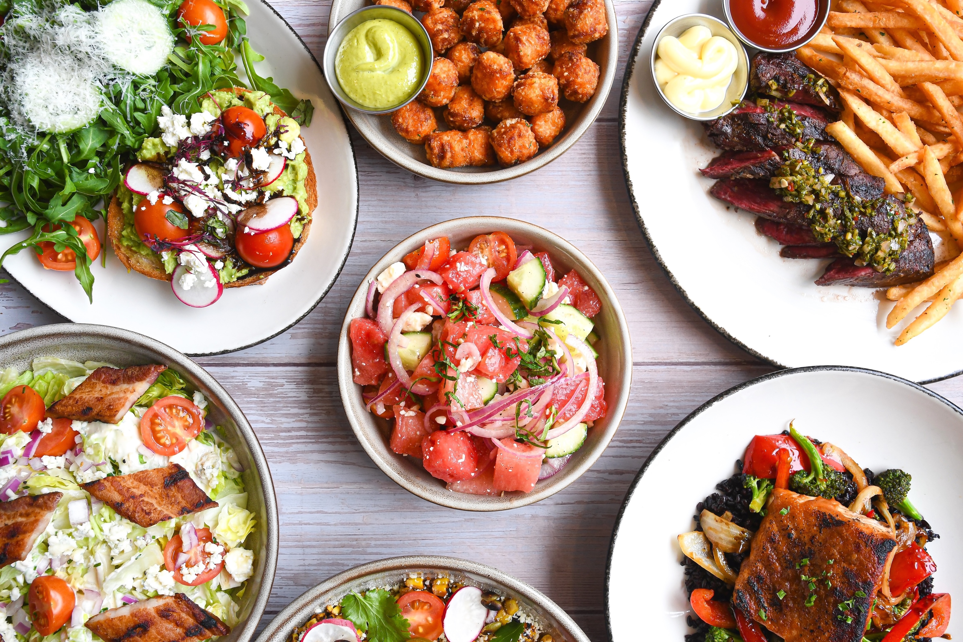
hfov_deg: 57.2
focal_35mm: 33
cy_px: 321
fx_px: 883
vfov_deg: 40.0
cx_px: 482
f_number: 11
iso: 400
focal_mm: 22
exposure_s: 1/30
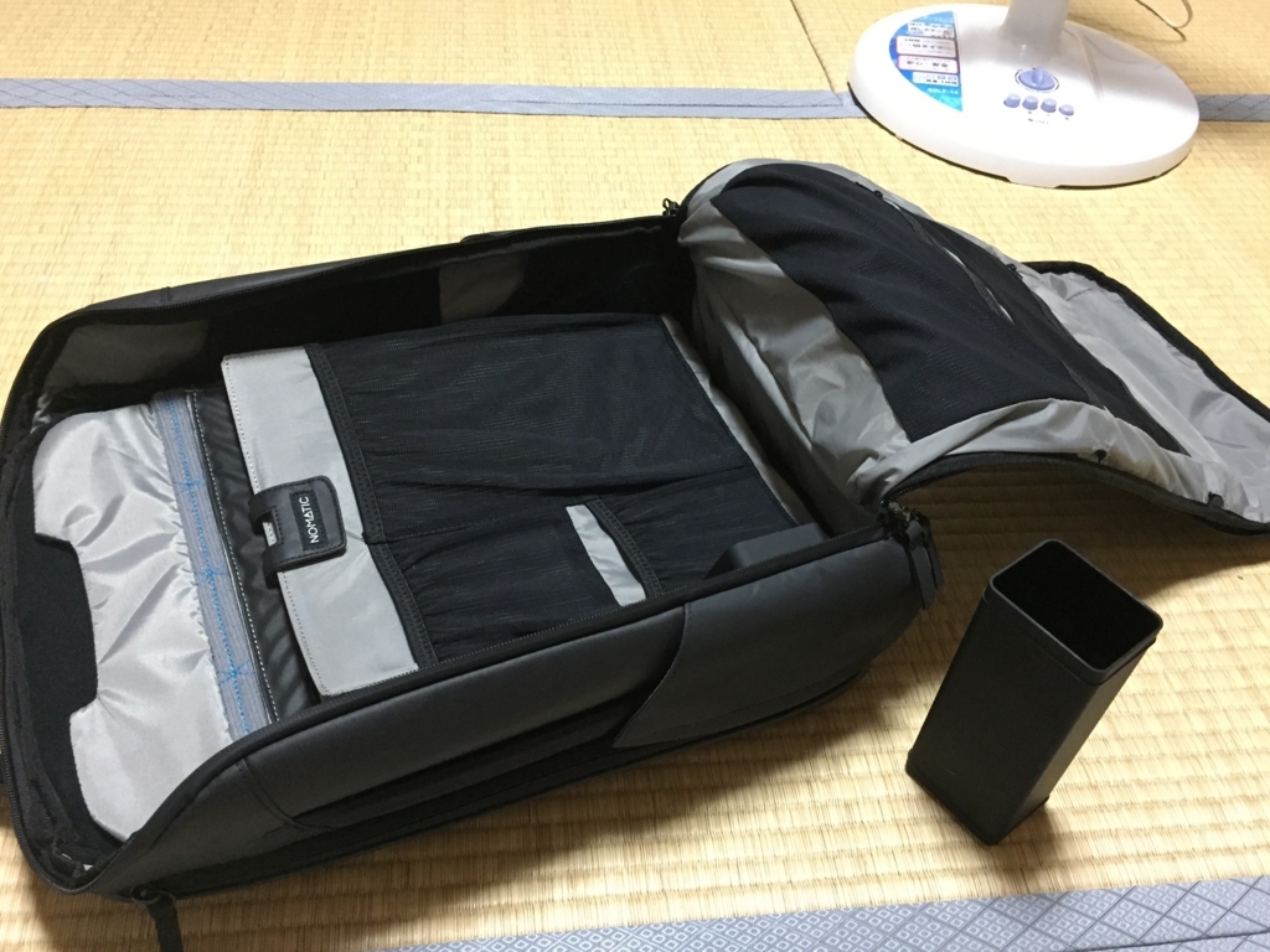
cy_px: 476
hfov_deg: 61.7
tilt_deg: -46.0
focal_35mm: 29
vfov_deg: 48.2
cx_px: 635
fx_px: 1064
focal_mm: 4.15
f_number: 2.2
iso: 250
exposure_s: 1/25
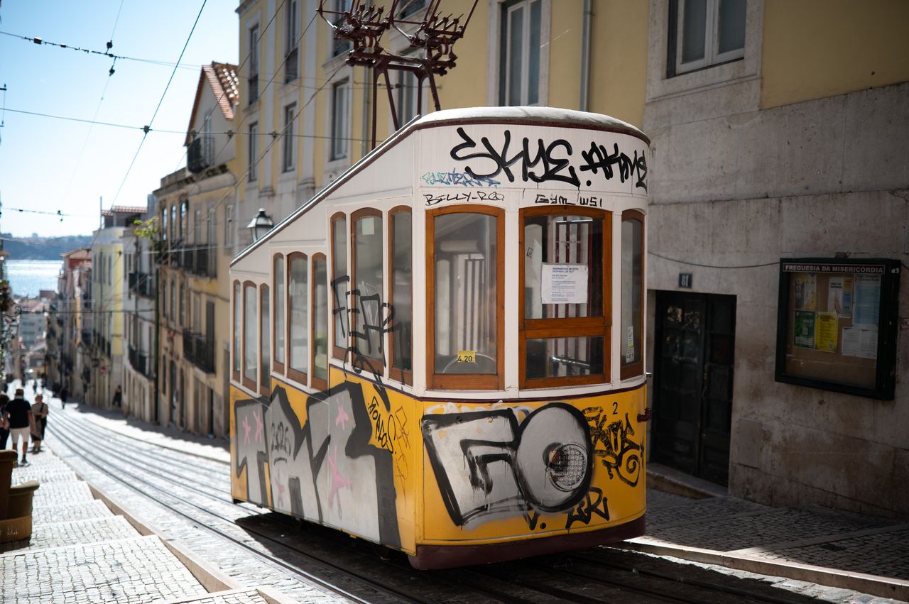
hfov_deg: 54.5
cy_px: 302
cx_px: 454
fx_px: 883
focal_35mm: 35
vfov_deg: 37.8
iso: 200
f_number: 1.4
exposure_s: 1/4000
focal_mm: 35
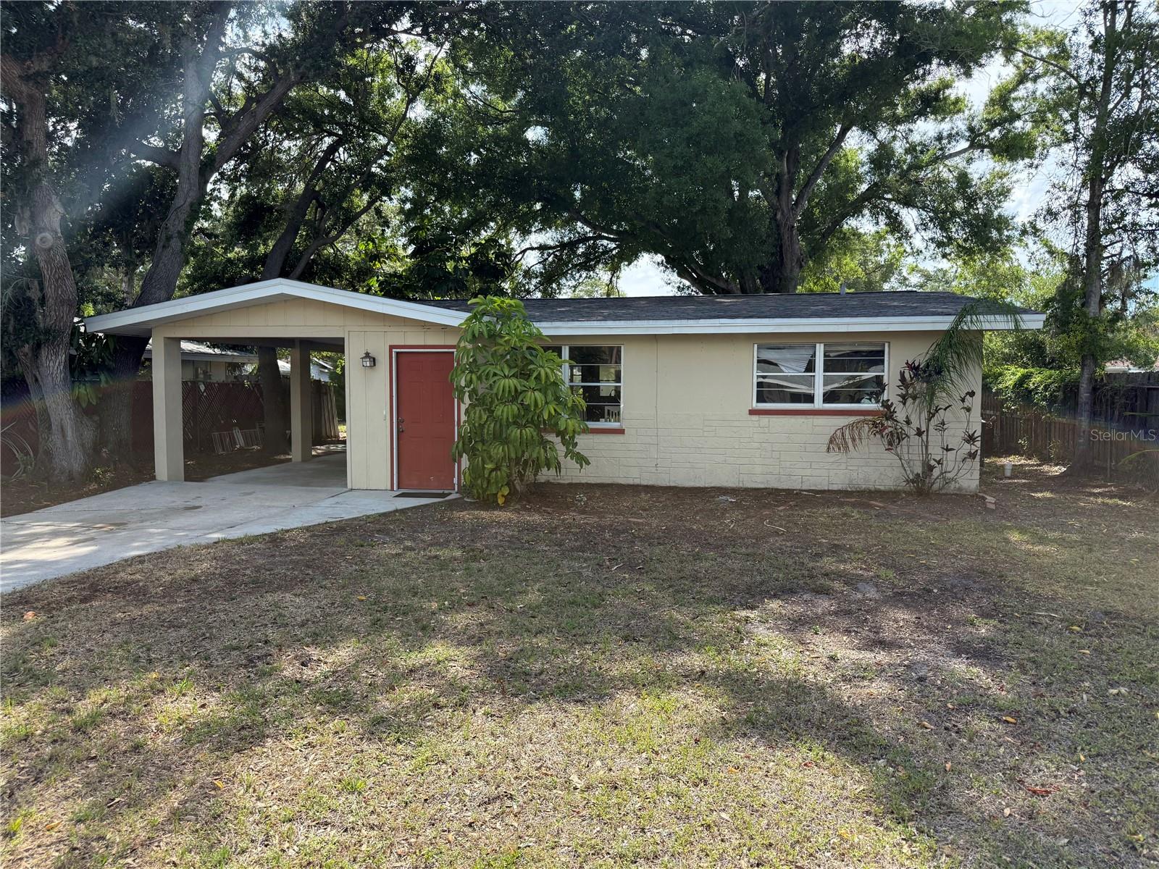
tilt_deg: -1.2
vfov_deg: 56.8
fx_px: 804
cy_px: 434
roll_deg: -0.7
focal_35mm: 24
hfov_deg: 71.6
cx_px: 580
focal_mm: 6.76
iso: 100
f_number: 1.78
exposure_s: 1/2169
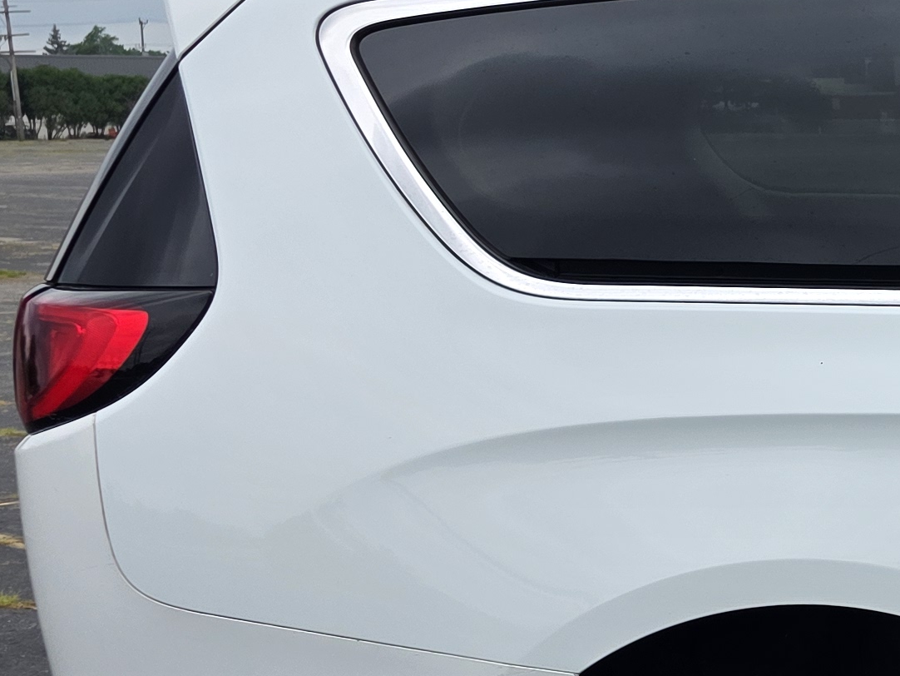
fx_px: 2210
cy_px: 508
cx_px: 1604
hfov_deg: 18.3
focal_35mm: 85
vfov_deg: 17.3
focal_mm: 6.3
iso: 80
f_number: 1.7
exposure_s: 1/4057
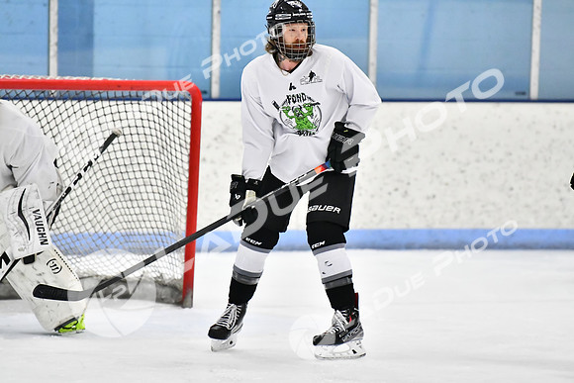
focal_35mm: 285
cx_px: 287
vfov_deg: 4.8
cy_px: 192
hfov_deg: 7.2
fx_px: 4545
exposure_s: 1/1250
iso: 6400
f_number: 3.2
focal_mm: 190
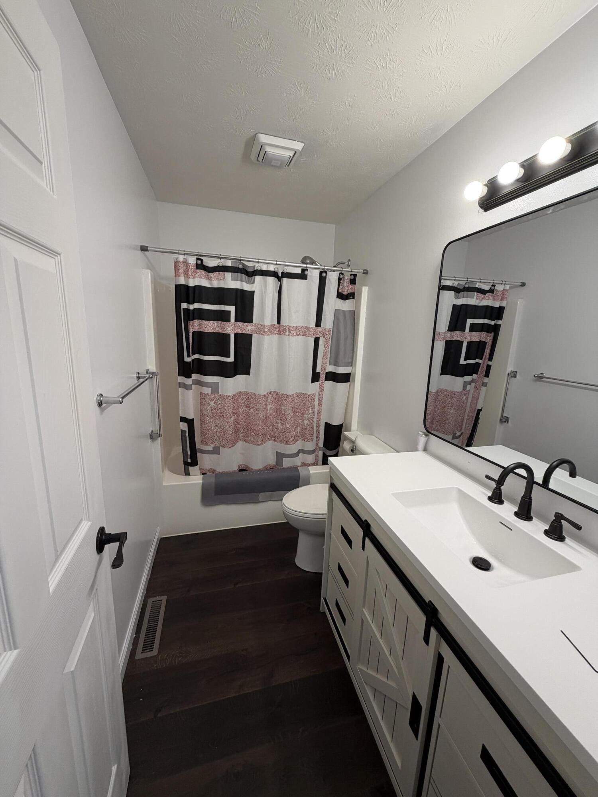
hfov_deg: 85.7
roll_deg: -2.3
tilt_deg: -12.0
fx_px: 322
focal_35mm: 14
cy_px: 398
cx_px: 299
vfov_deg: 102.1
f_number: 2.2
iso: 100
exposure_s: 1/120
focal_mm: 2.22
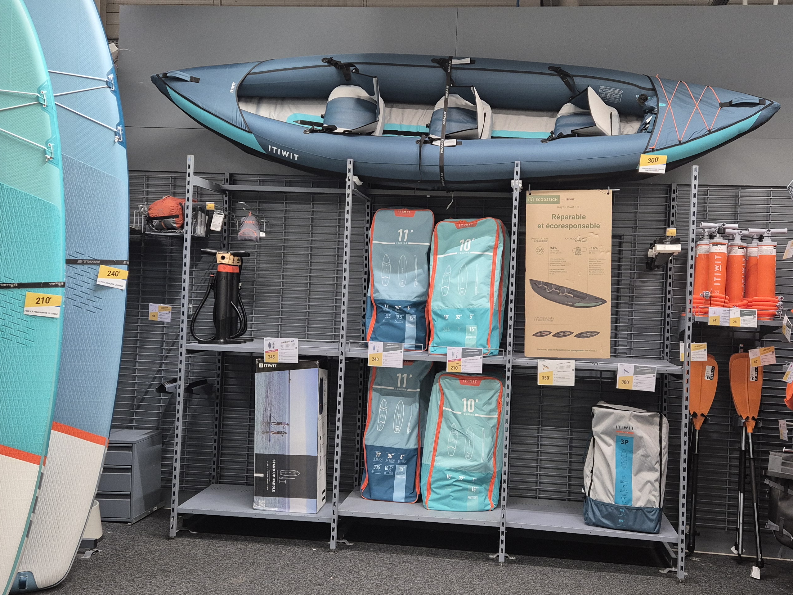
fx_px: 825
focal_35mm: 36
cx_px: 424
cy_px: 285
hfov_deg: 51.3
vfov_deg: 39.6
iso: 160
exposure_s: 1/100
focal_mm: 5.4
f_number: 1.8
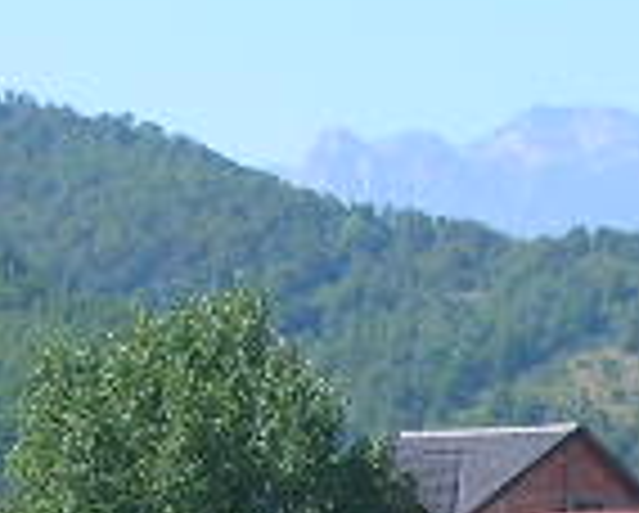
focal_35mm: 246
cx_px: 783
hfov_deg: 7.8
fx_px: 4659
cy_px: 720
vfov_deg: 6.2
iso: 50
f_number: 8.5
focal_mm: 5.8
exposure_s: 1/58.7
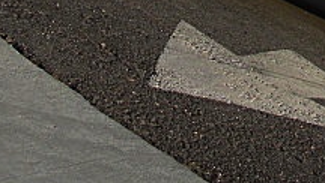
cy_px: -162
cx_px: 298
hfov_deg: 18.1
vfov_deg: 9.9
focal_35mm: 116
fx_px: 1001
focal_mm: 6.3
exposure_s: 1/160
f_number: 7.9
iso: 50
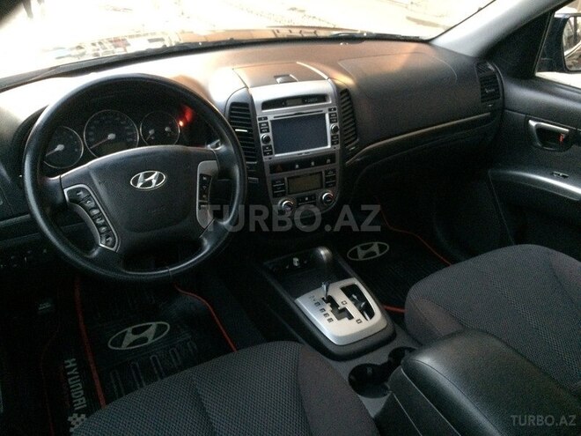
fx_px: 487
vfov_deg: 48.2
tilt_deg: -29.8
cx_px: 290
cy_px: 218
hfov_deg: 61.7
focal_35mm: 29
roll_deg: -6.7
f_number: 2.2
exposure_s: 1/17
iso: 400
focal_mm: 4.15
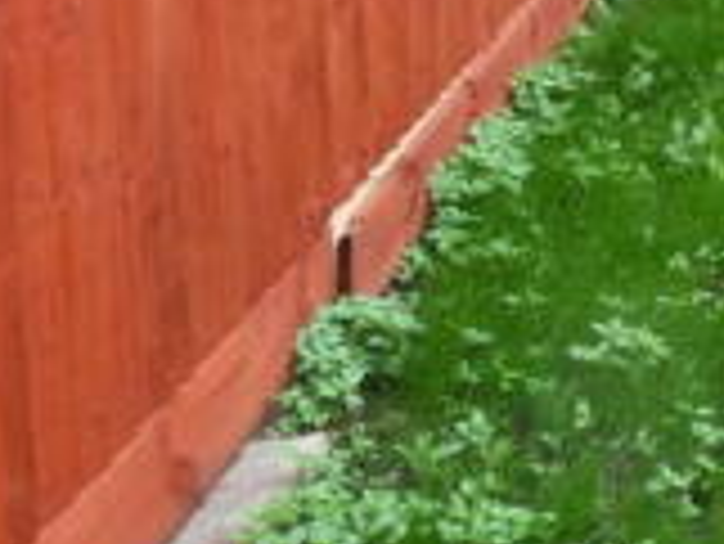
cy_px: -420
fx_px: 1821
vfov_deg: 14.9
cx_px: 1248
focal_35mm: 87
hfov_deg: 18.4
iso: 80
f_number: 3.2
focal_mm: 4
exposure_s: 1/180
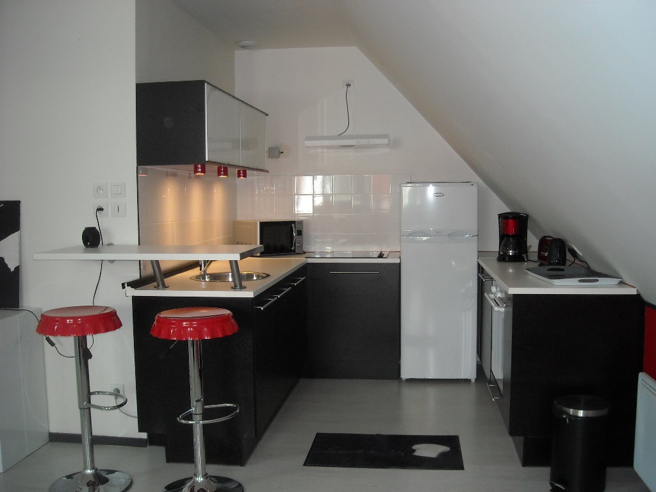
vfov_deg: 40.7
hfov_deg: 52.6
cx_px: 328
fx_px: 663
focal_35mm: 35
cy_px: 246
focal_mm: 5.7
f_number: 2.8
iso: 200
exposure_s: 1/47
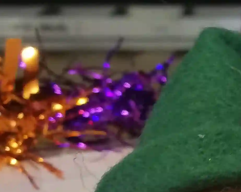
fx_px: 906
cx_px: 586
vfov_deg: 11.9
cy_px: 219
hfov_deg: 12.0
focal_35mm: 127
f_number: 2.2
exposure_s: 1/25
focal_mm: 3.81
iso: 320
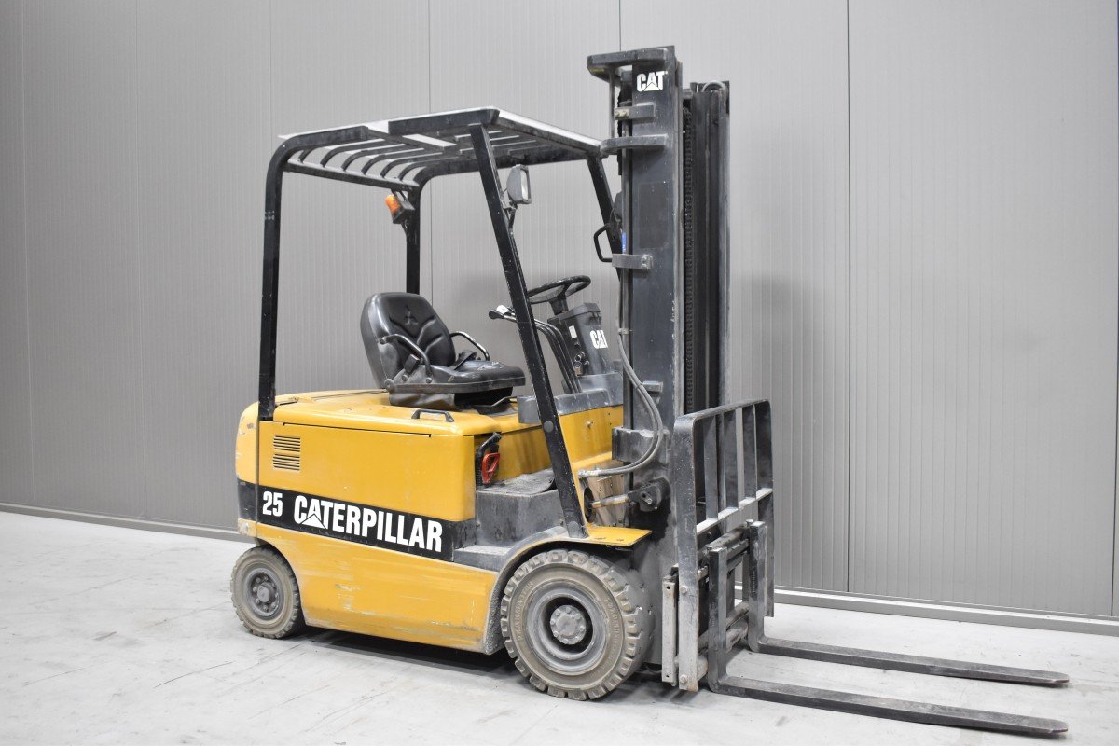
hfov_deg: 57.2
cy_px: 373
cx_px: 560
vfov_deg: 40.0
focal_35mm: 33
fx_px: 1026
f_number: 4.5
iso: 1600
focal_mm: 22
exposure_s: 1/30
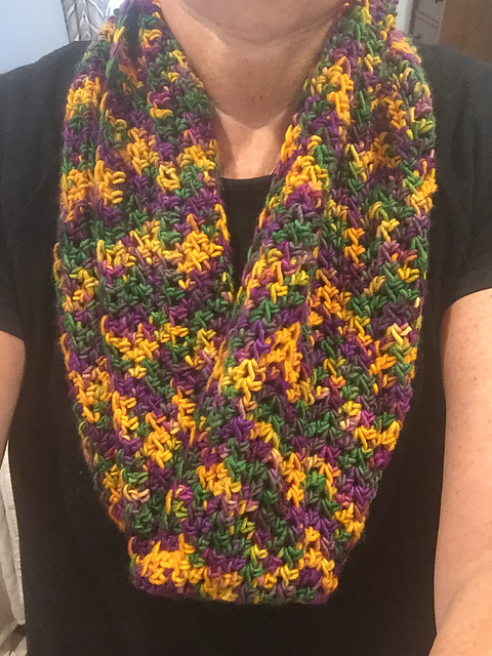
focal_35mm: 31
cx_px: 246
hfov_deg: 45.4
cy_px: 328
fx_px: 587
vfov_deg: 58.4
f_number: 2.2
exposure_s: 1/15
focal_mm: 2.65
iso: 320
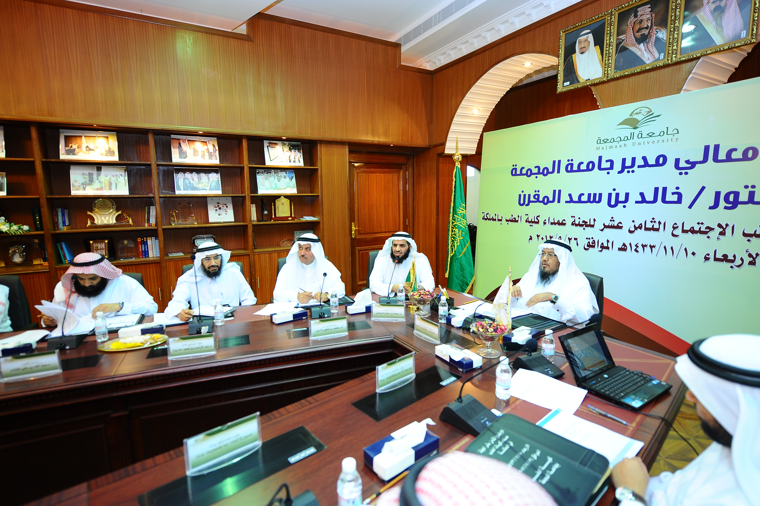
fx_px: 380
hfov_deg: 90.0
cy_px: 253
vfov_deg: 67.3
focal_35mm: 18
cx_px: 380
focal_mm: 18
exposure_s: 1/60
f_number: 2.8
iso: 1000
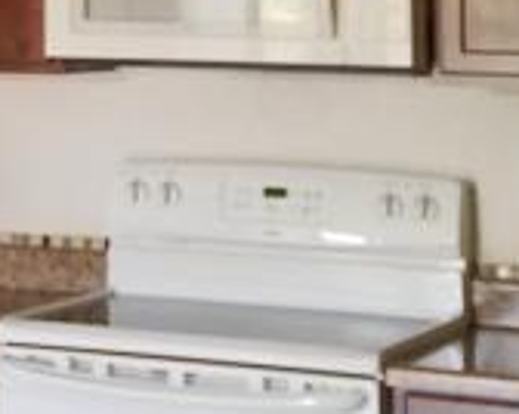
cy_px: -238
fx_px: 2378
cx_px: 15
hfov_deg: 12.3
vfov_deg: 9.6
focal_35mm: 155
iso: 200
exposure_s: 1/50
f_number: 1.7
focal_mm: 4.2
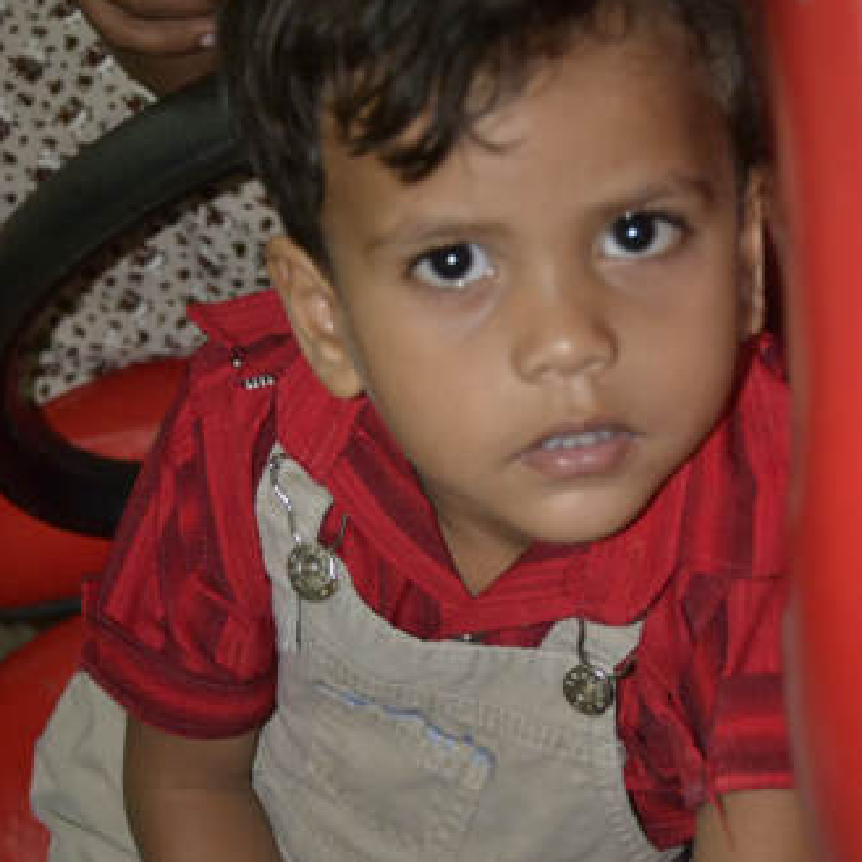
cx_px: 434
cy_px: 542
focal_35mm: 120
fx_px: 3381
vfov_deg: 14.5
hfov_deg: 14.5
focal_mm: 62
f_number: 5
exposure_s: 1/60
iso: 2500
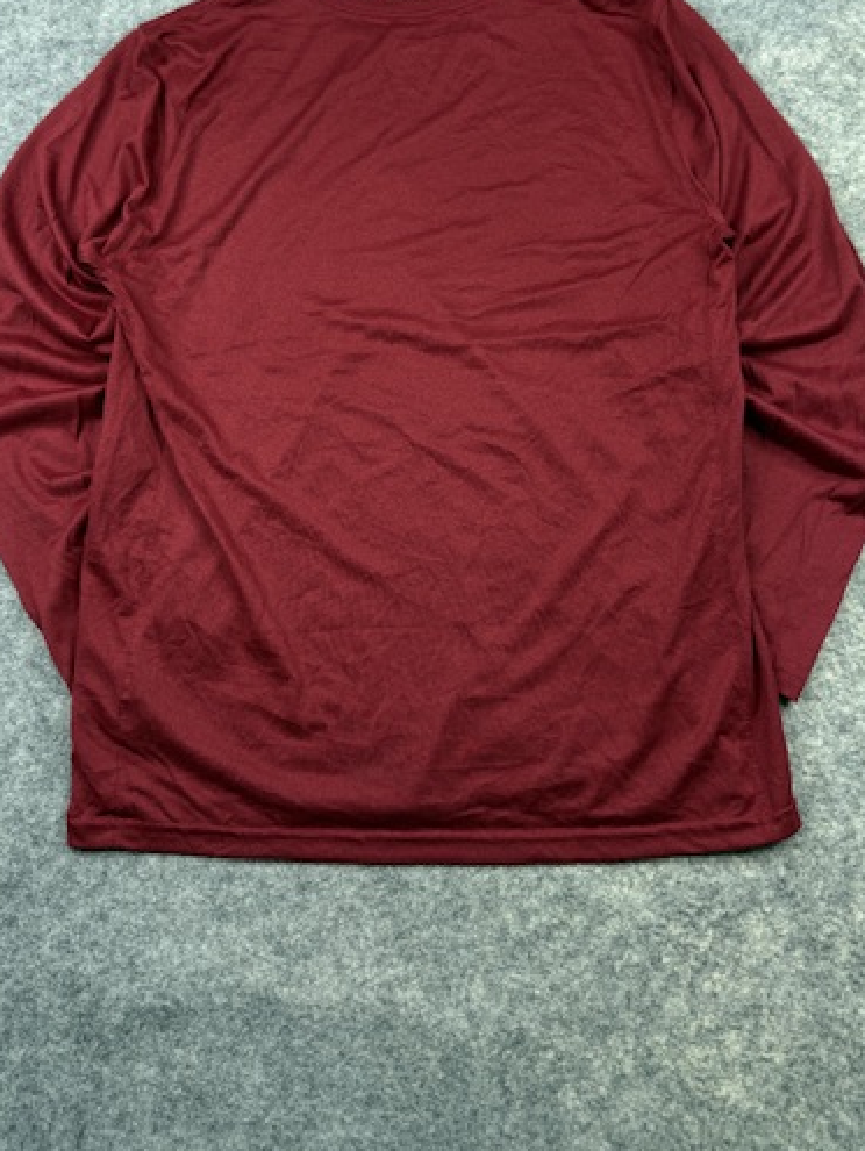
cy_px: 414
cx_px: 430
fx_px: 1032
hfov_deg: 45.5
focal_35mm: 31
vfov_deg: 57.4
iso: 64
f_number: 1.78
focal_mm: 6.76
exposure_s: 1/100
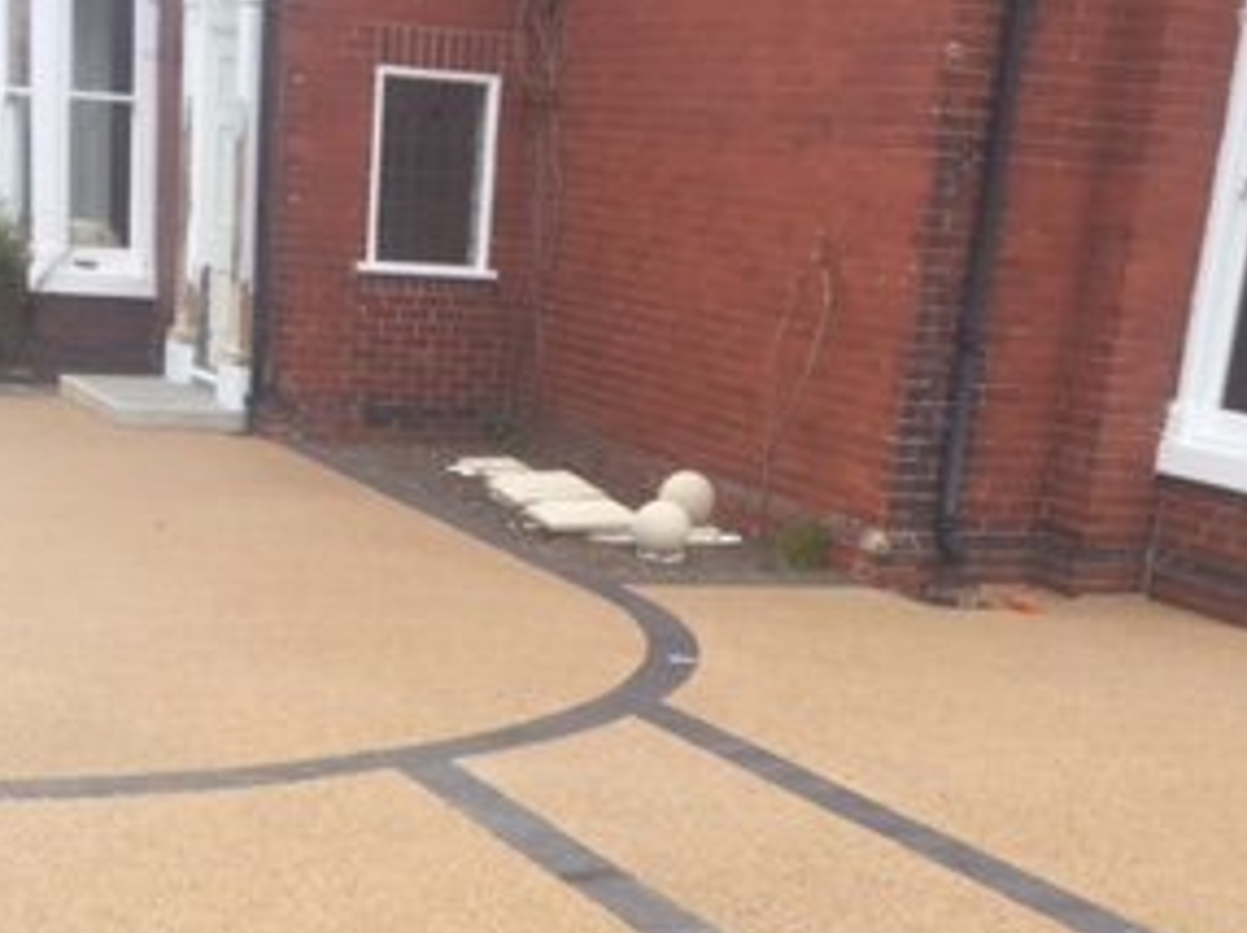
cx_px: 462
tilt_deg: -20.1
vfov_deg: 21.4
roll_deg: -4.2
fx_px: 2340
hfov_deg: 29.7
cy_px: 1038
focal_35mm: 65
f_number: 2.2
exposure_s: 1/395
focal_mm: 4.15
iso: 32
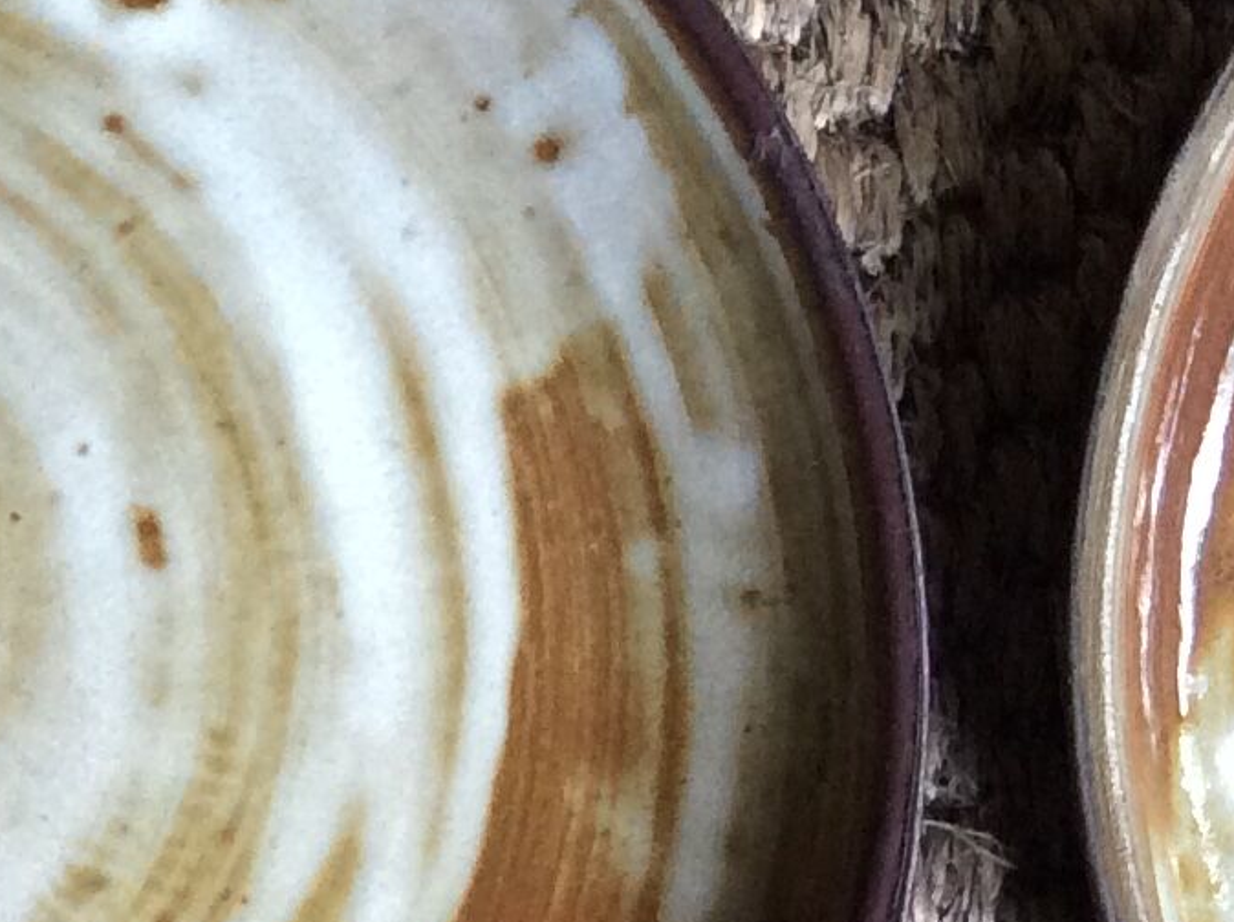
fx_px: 4380
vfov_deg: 12.0
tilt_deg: -79.6
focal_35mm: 123
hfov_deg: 15.6
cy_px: 671
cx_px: -139
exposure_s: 1/25
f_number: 2.4
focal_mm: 3.3
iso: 125
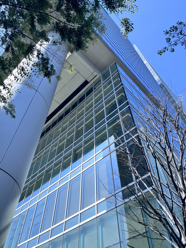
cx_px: 93
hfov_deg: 53.1
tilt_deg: +54.3
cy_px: 124
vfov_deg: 67.3
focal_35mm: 26
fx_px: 186
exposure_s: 1/1862
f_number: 1.6
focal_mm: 5.1
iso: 50
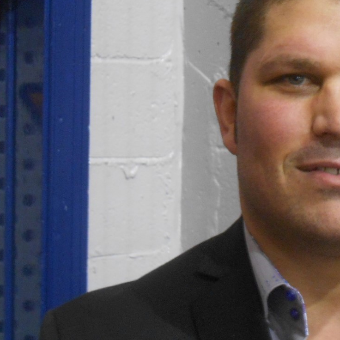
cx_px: 326
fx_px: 1556
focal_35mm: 140
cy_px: 140
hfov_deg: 12.4
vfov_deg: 12.5
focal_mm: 14.5
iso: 400
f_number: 6.6
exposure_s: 1/6
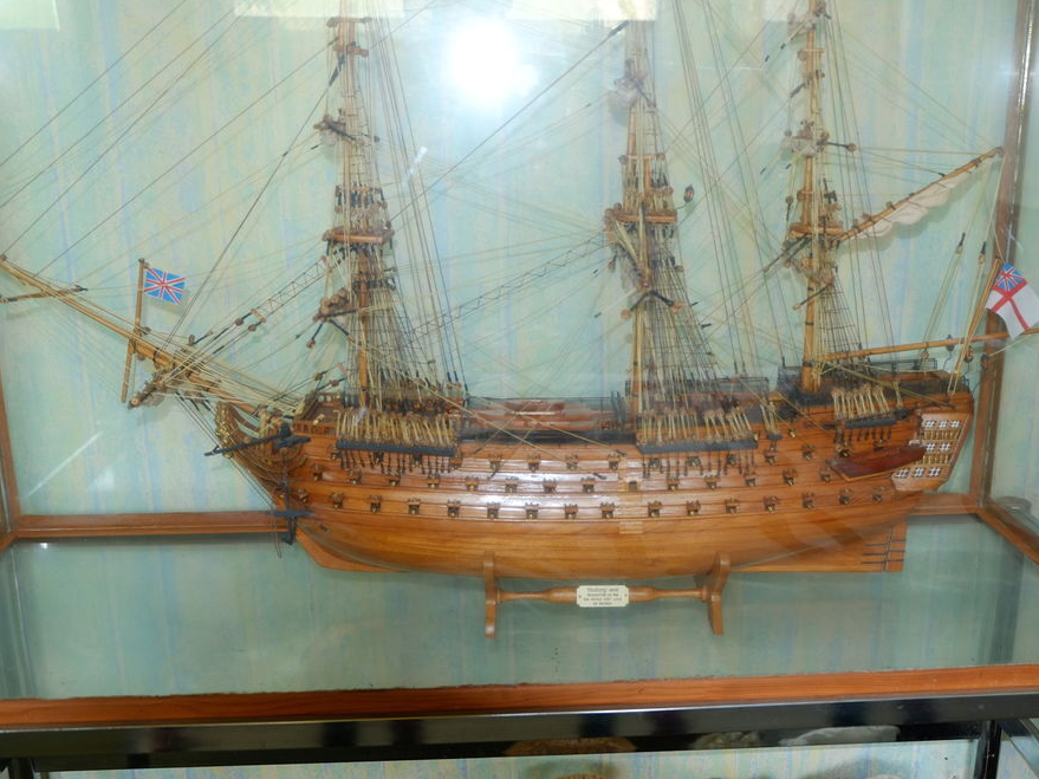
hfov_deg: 52.6
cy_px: 388
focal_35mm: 35
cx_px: 565
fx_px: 1050
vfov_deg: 40.7
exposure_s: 1/15
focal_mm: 21.4
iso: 400
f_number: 3.2
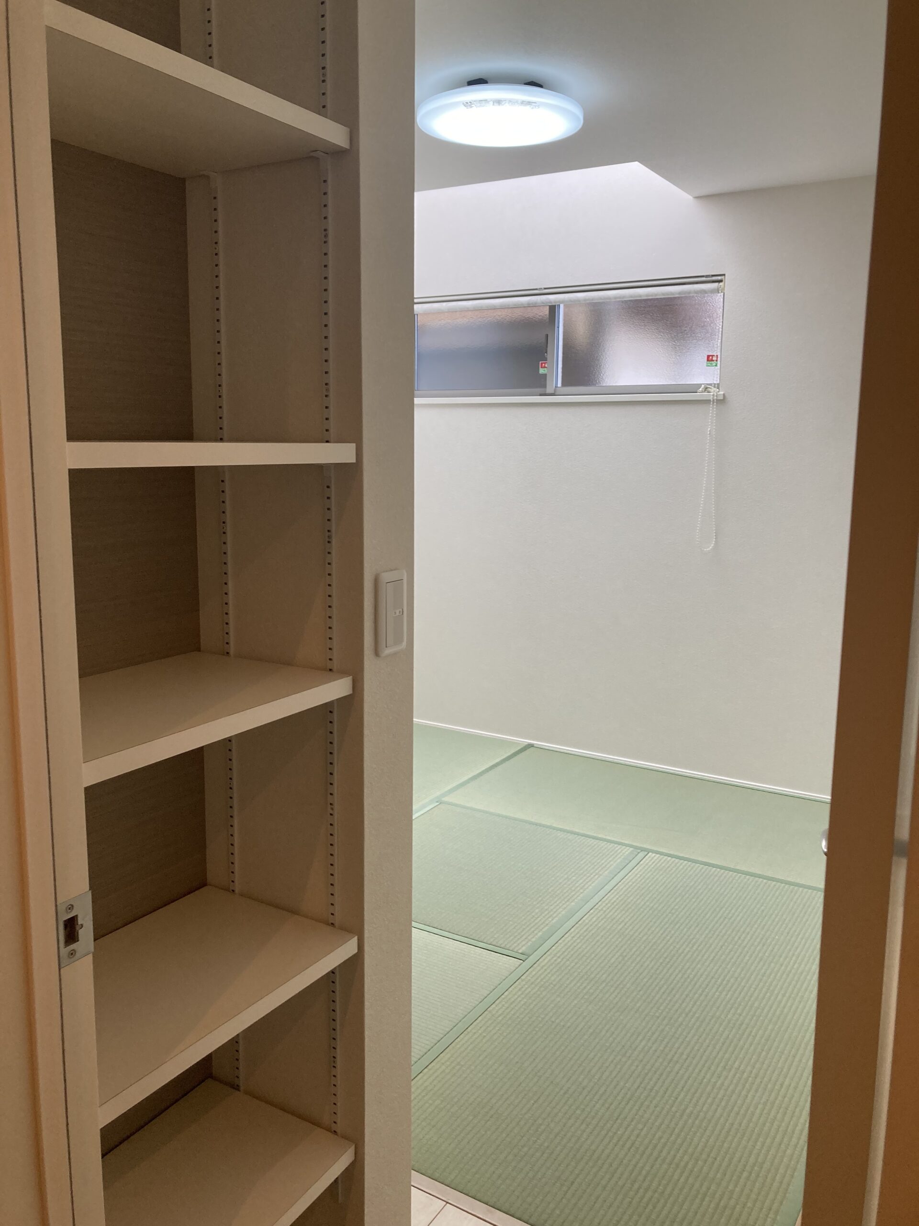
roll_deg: -1.0
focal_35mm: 28
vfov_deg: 63.4
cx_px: 460
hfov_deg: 49.7
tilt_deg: -7.8
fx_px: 991
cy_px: 613
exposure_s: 1/121
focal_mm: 3.99
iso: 50
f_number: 1.8
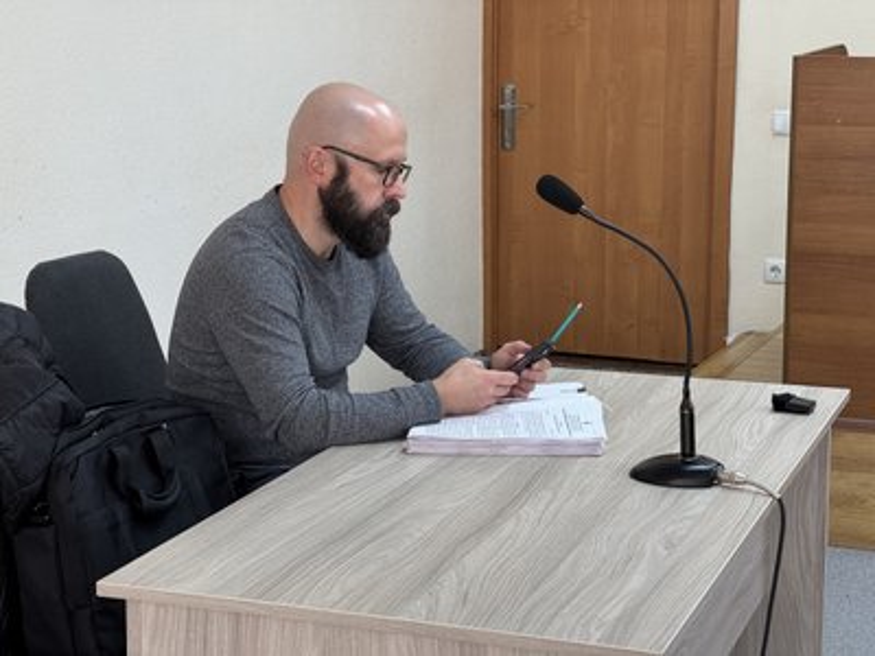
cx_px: 438
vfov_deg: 19.1
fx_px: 1946
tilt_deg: -11.0
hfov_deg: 25.3
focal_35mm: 77
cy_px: 328
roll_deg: -0.1
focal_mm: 9
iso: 160
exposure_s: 1/50
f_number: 2.8
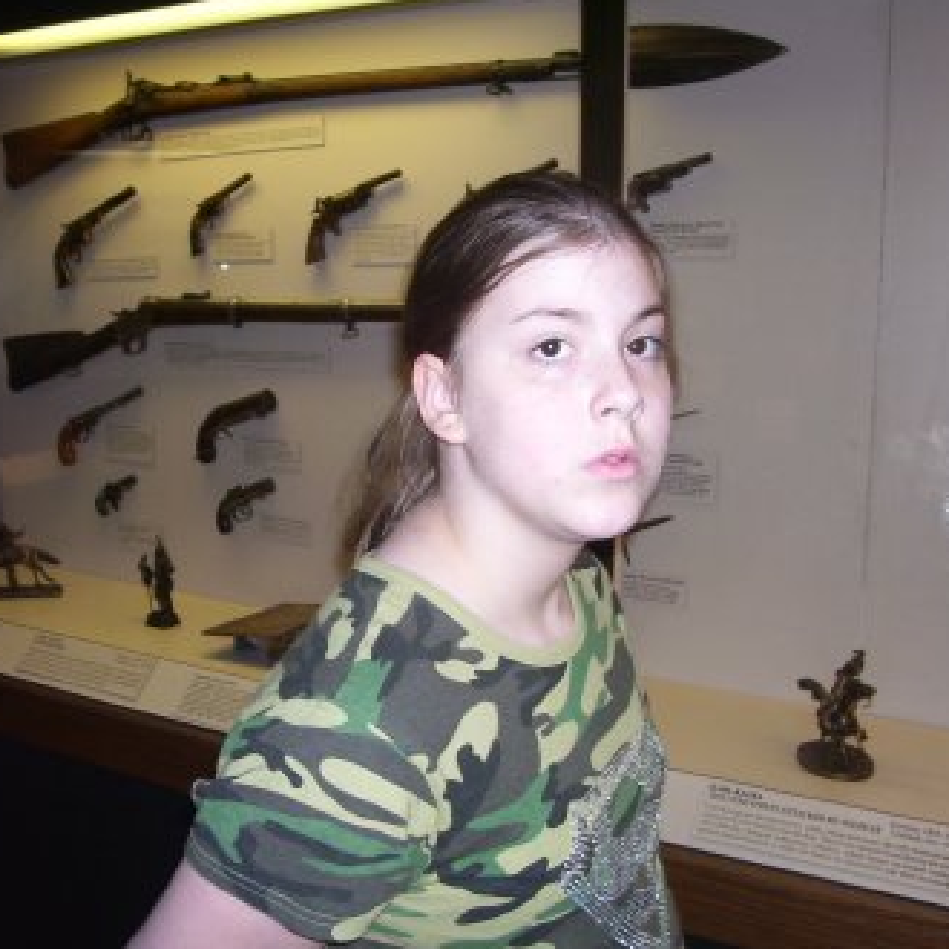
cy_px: 469
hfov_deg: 40.9
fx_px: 1272
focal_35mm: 41
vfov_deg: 40.9
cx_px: 420
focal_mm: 5.6
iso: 80
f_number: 2.7
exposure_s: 1/60
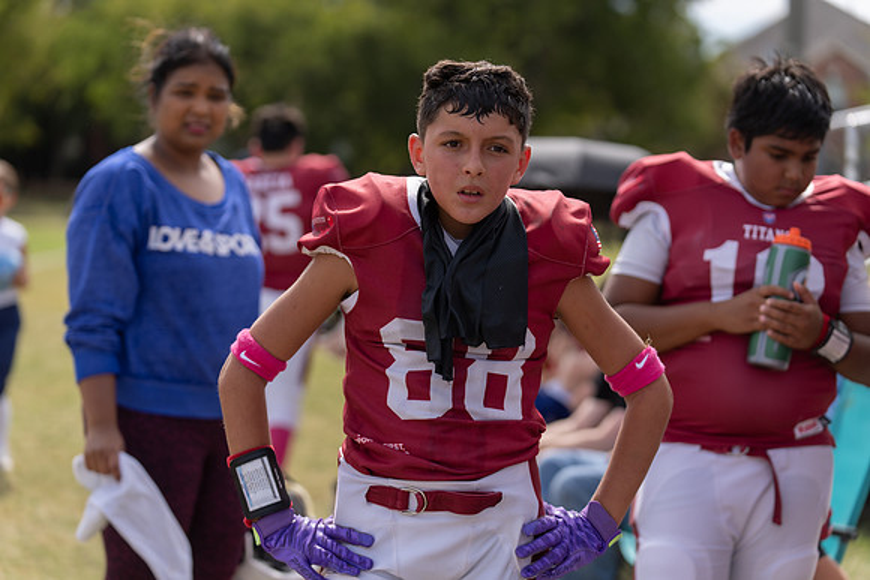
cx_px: 435
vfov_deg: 13.0
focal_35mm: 105
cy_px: 290
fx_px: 2538
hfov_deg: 19.5
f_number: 3.2
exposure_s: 1/1000
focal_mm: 105
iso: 100
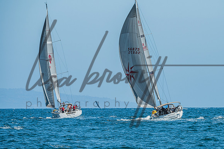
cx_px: 138
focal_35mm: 377
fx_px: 2349
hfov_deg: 5.5
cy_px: 92
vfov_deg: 3.6
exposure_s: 1/640
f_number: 9
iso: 320
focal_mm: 300
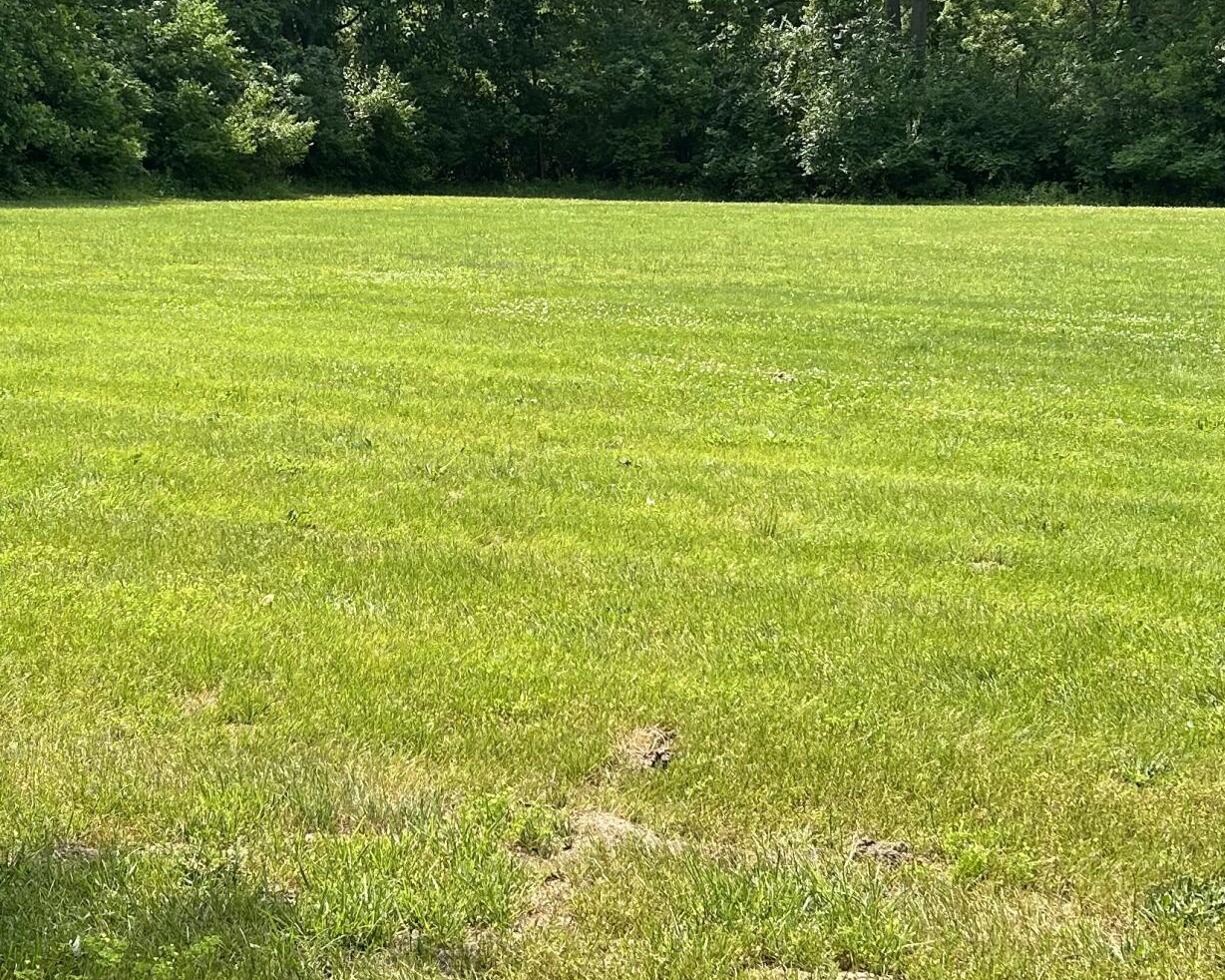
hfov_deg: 30.4
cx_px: 476
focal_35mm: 62
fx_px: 2247
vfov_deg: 24.5
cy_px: 337
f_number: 1.5
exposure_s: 1/1779
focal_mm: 5.7
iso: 50
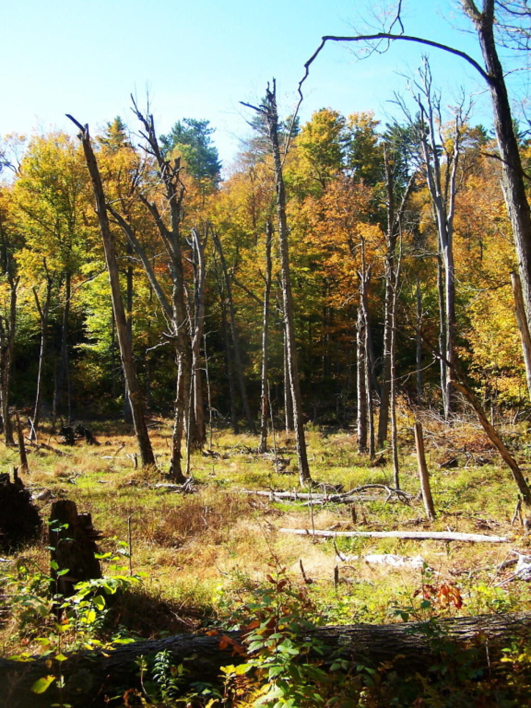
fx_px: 777
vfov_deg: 49.0
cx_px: 266
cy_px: 354
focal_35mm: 38
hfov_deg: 37.7
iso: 80
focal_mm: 6.3
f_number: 2.8
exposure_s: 1/500
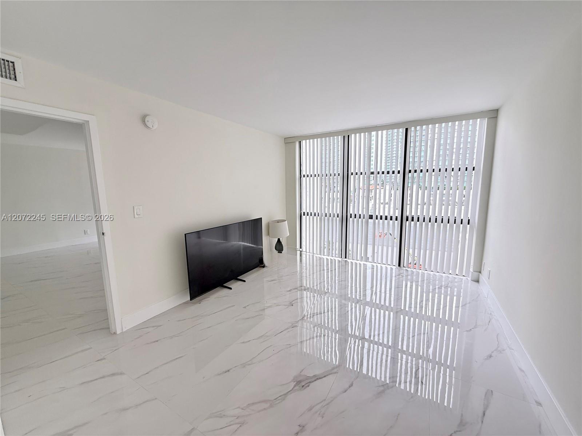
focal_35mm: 14
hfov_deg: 102.1
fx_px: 235
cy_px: 218
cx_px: 291
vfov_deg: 85.7
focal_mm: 2.22
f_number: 2.2
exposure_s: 1/99
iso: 125
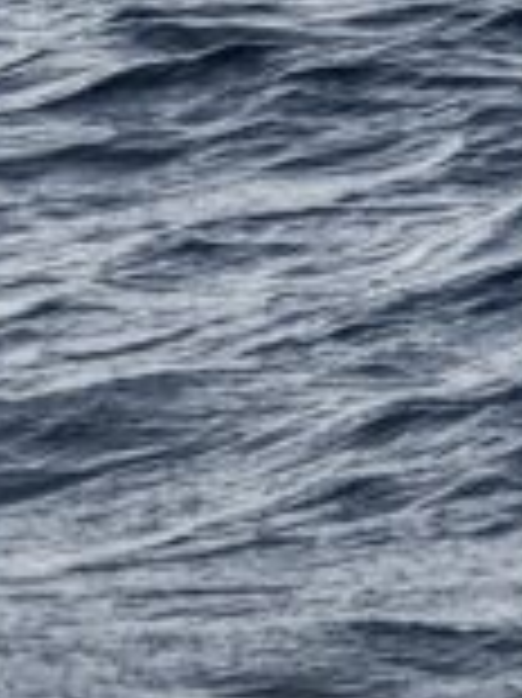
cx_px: 2097
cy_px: -151
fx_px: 8980
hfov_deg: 3.2
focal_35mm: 446
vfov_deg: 4.4
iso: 640
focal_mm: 70
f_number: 5.6
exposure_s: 1/1600
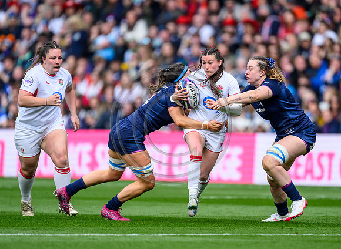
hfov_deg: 3.0
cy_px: 125
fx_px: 6519
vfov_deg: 2.2
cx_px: 203
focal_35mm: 668
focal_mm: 560
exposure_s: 1/1600
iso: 500
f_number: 4
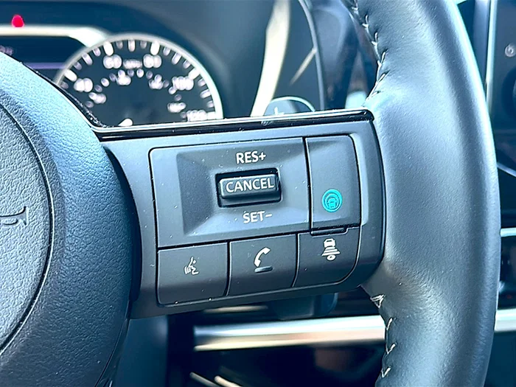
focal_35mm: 47
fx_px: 701
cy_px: 194
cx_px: 258
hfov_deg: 40.4
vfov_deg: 30.9
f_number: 1.78
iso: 64
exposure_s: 1/56
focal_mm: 6.86
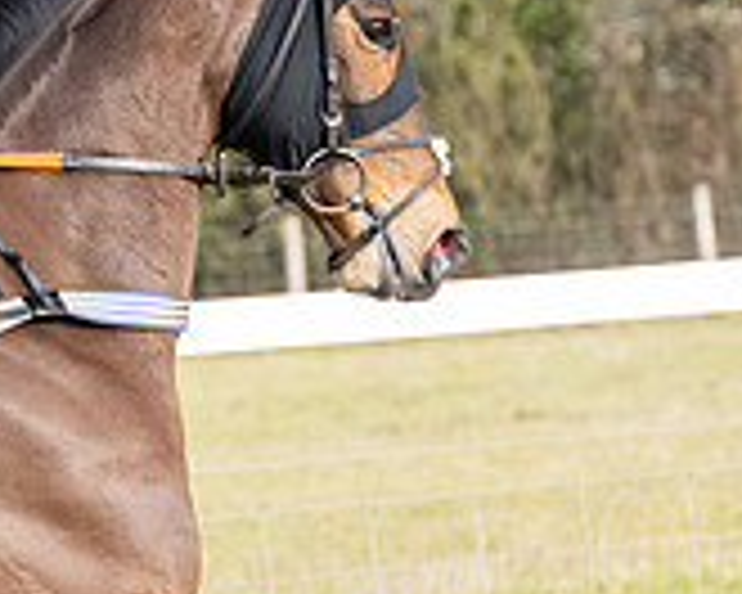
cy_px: 606
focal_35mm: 559
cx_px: 37
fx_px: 12276
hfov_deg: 3.5
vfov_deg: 2.8
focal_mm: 130
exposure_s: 1/2000
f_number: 5
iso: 800
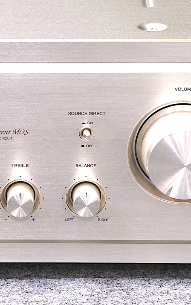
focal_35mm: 244
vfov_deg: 8.6
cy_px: 153
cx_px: 16
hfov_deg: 5.4
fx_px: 2033
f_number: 5.6
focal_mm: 30.9
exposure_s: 1/4
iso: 200
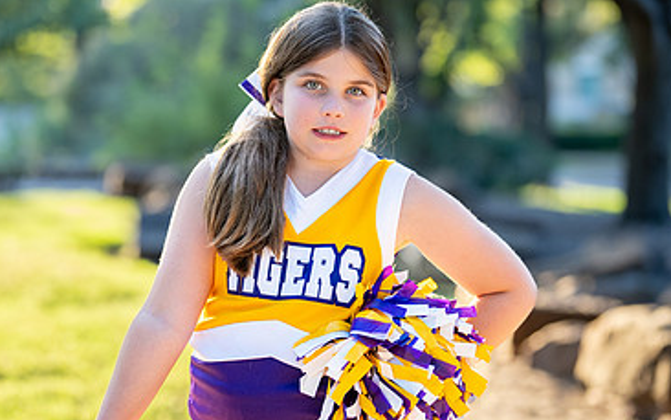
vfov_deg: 14.7
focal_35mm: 89
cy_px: 257
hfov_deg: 23.3
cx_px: 333
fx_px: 1628
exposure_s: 1/640
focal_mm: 50
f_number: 1.2
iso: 250
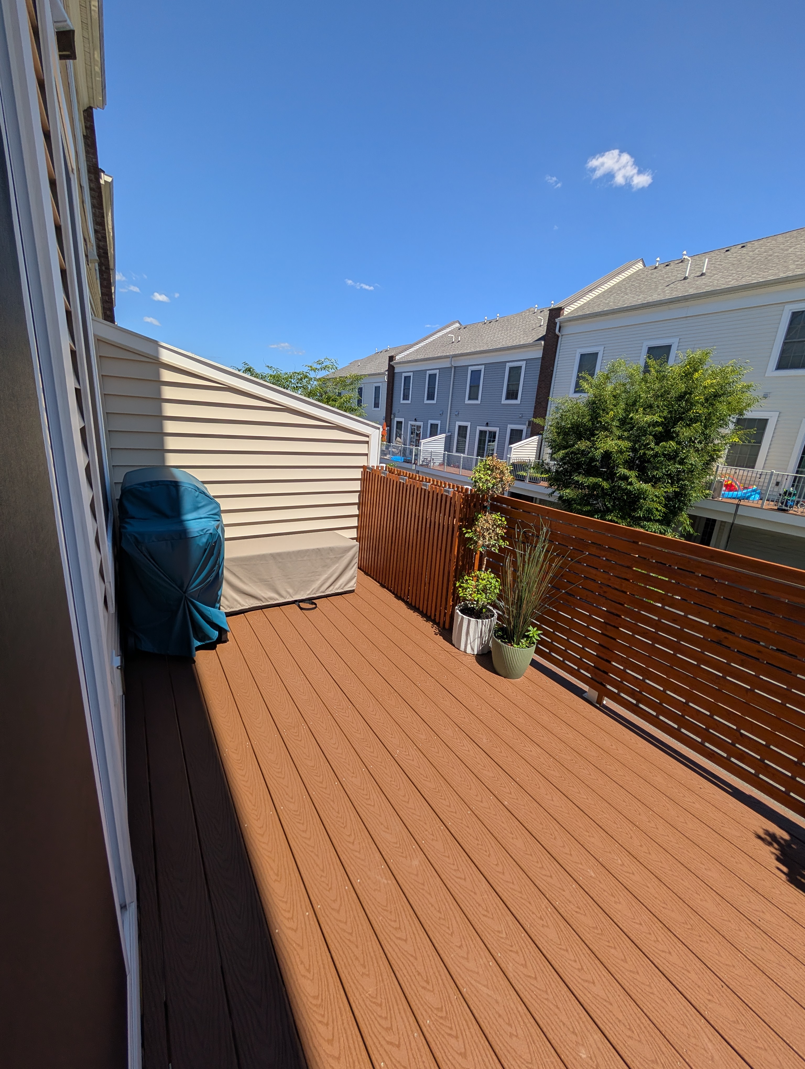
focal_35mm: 12
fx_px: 371
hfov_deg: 94.6
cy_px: 534
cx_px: 402
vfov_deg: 110.5
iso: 47
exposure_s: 1/3436
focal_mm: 2.02
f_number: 1.7
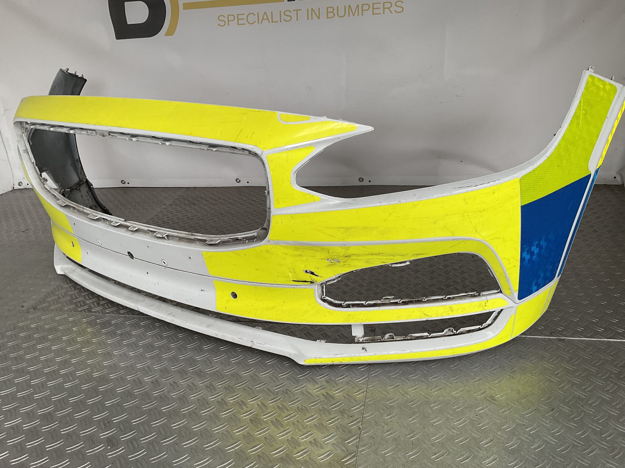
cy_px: 234
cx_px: 312
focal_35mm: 29
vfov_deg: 48.2
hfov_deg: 61.7
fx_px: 524
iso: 40
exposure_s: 1/100
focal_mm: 3
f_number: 1.8
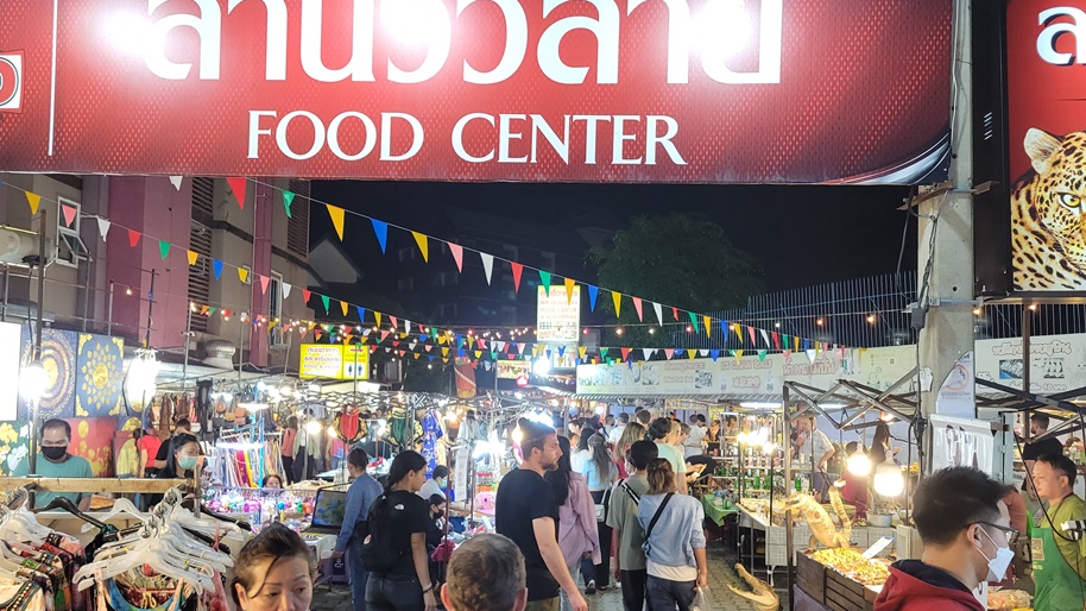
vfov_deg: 37.6
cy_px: 370
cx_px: 526
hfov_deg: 62.6
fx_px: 893
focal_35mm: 31
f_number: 1.8
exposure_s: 1/100
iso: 320
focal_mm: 5.4
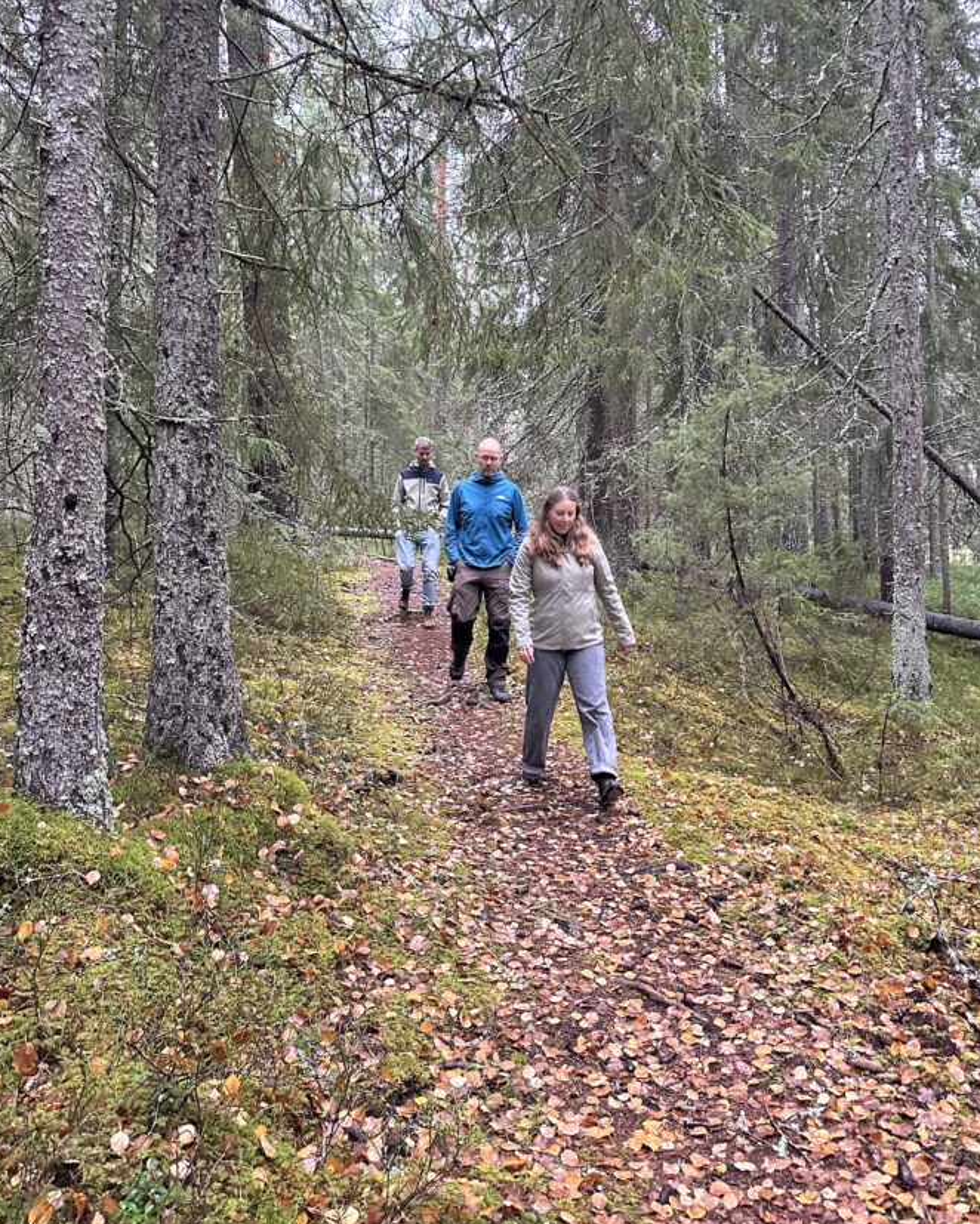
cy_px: 543
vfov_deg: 60.3
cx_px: 534
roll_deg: -2.3
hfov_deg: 49.9
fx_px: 1051
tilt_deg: +3.5
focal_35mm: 29
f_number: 1.78
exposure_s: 1/60
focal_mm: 6.86
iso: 800
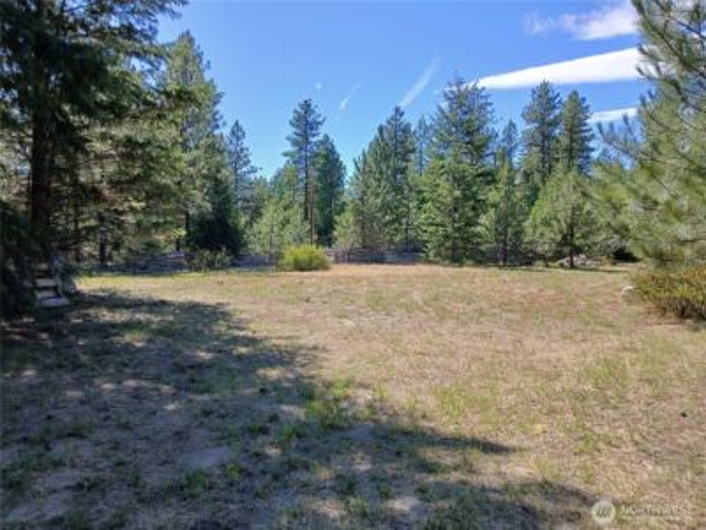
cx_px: 353
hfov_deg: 67.3
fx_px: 530
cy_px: 265
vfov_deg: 53.1
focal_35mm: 26
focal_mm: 3.98
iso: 20
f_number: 1.8
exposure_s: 1/371
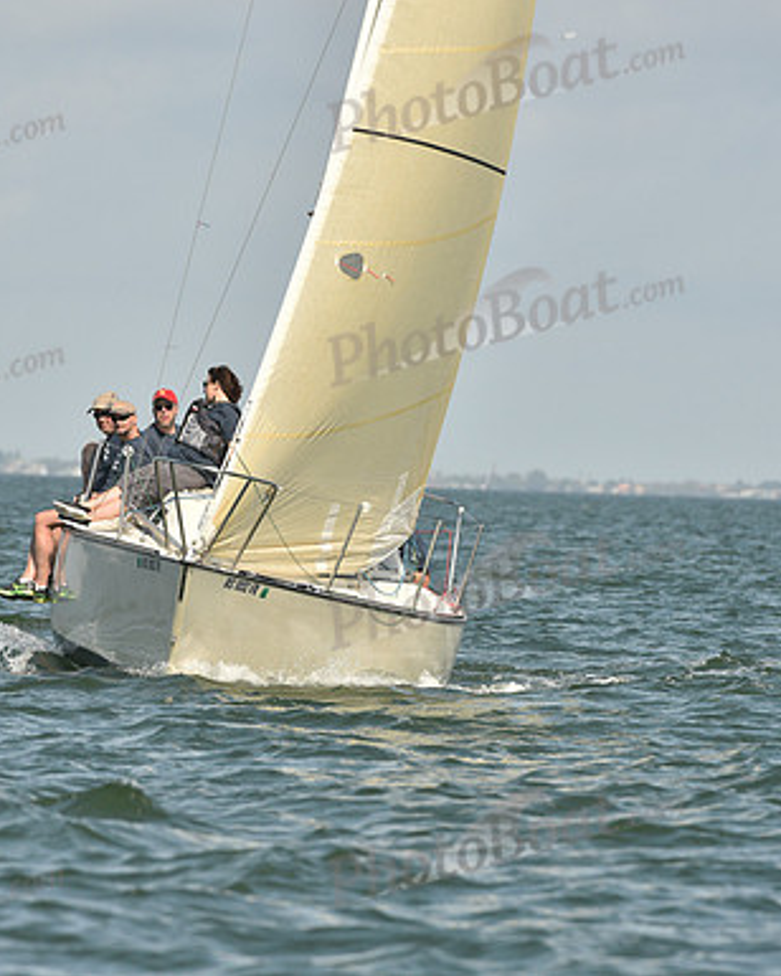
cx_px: 198
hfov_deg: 2.7
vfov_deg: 3.4
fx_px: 16354
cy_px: 488
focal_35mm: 566
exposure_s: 1/1250
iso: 400
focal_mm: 400
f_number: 8
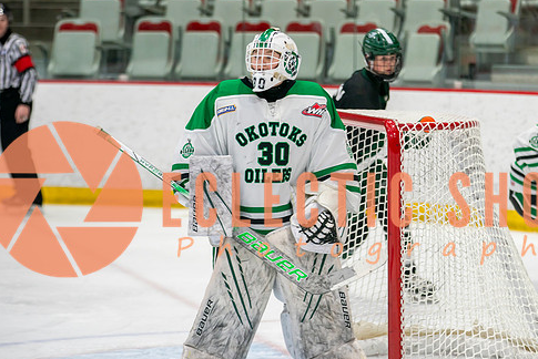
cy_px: 154
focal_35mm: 218
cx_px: 370
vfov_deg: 6.3
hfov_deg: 9.4
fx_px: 3260
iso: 800
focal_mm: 150
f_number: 3.2
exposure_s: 1/640
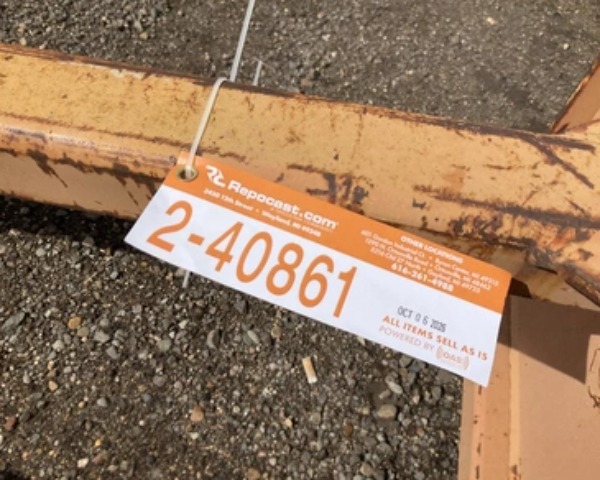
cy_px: 237
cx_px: 327
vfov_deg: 47.1
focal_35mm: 31
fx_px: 550
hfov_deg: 57.1
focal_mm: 3
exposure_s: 1/4785
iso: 25
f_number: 1.8
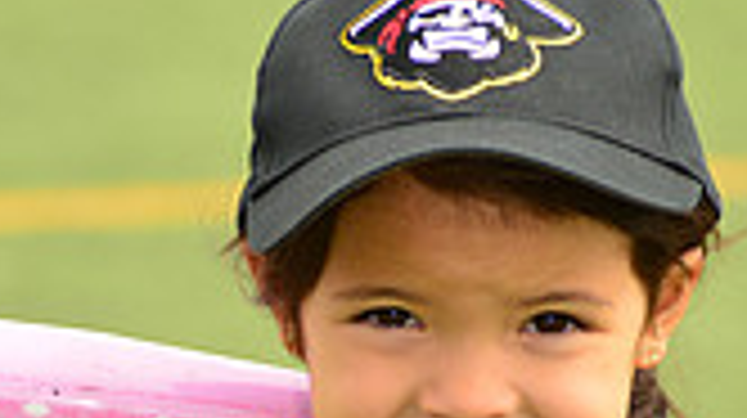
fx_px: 14505
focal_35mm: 733
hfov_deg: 2.9
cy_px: 555
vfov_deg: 1.7
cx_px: 513
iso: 200
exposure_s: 1/250
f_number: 9
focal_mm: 200
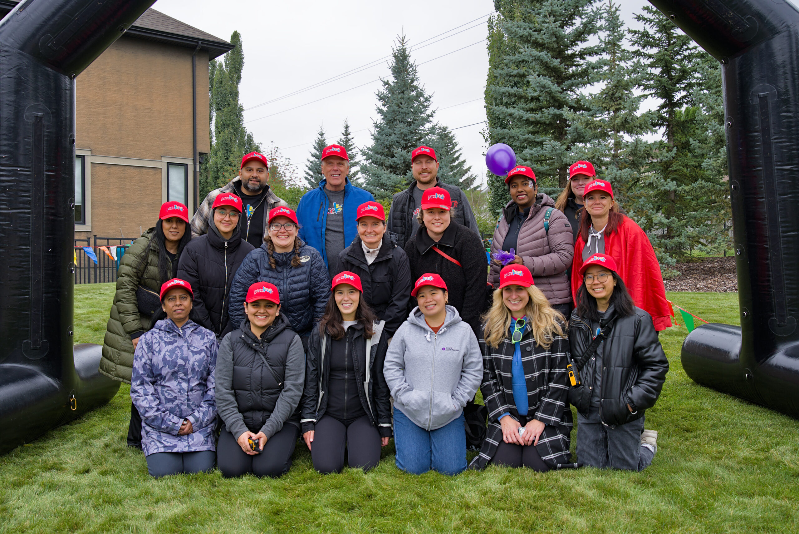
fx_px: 755
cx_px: 400
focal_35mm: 34
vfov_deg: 38.9
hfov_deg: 55.8
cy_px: 267
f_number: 5.6
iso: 200
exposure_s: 1/200
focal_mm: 34
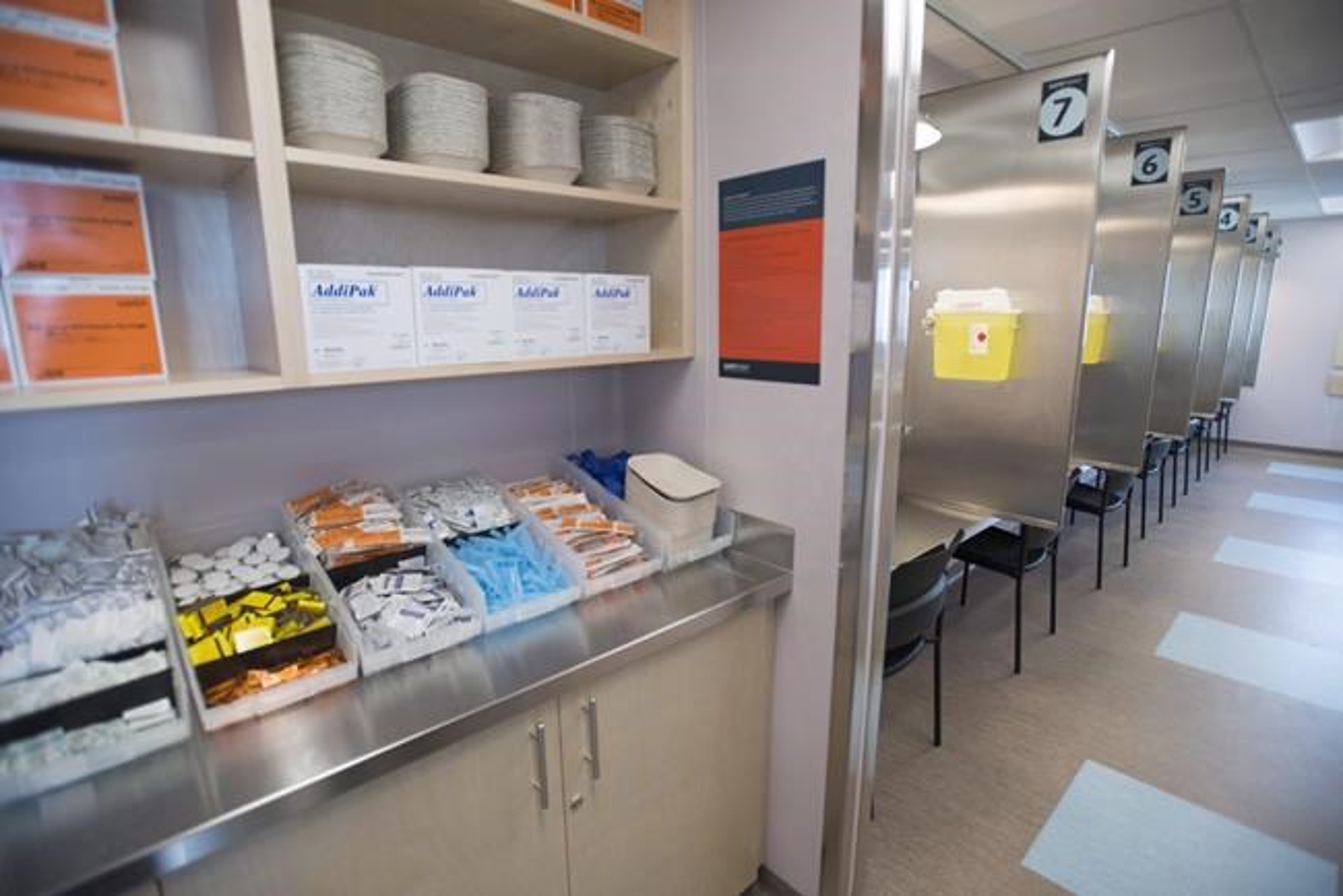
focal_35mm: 17
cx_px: 672
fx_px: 634
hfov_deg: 93.3
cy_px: 448
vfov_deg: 70.5
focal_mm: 17
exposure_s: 1/250
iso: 800
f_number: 2.8
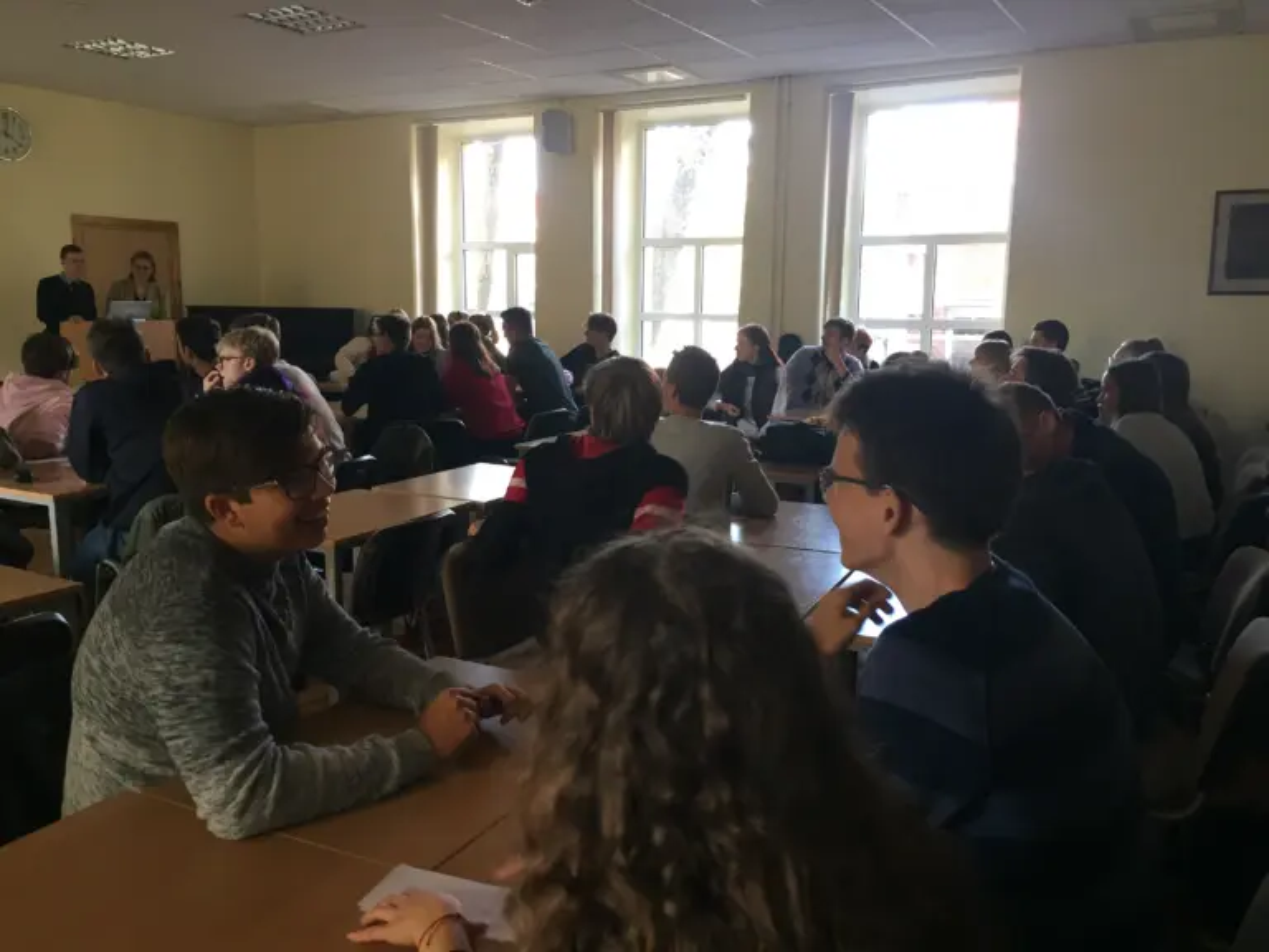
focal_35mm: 29
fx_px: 1063
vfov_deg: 48.2
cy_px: 476
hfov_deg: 61.7
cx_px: 634
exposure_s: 1/33
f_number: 2.2
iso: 80
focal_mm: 4.15
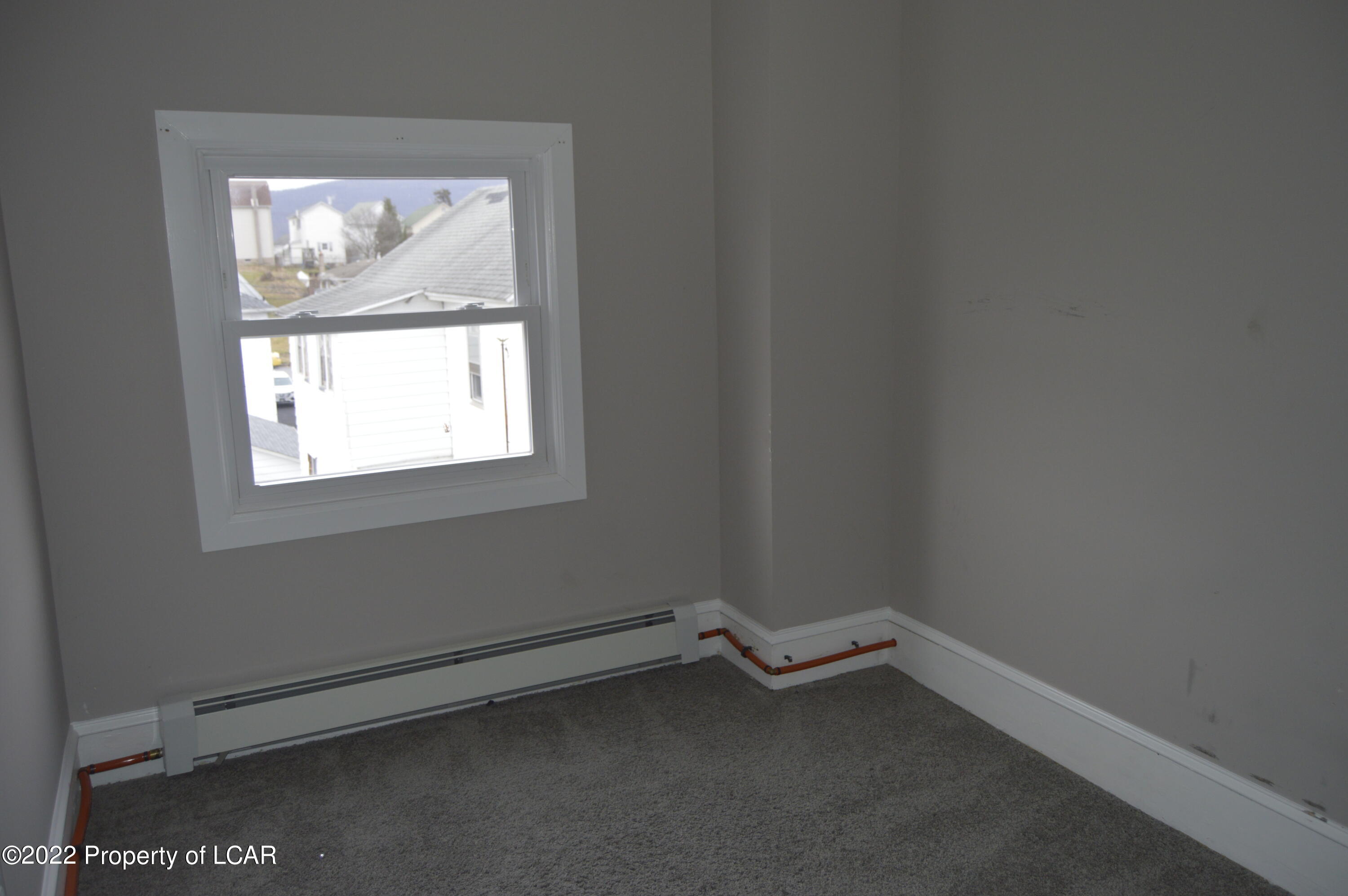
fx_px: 1010
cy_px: 448
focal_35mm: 27
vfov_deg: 47.8
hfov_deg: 67.4
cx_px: 674
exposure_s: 1/100
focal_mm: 18
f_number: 3.5
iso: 400
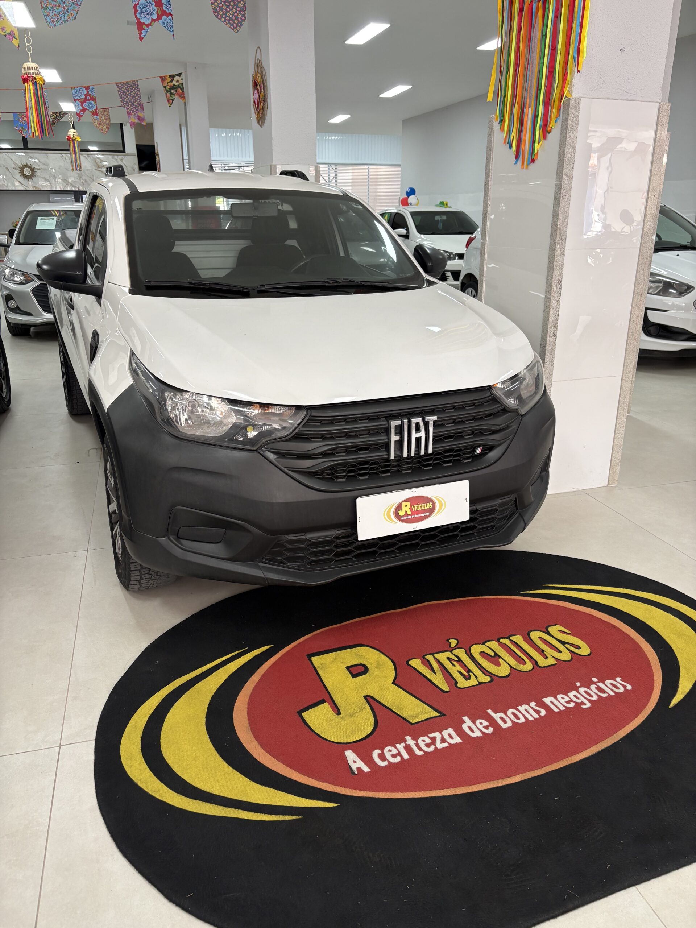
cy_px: 464
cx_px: 348
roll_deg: -0.1
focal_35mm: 26
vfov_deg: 67.3
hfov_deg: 53.1
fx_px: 697
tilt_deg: -18.9
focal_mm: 5.96
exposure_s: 1/60
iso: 64
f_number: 1.6
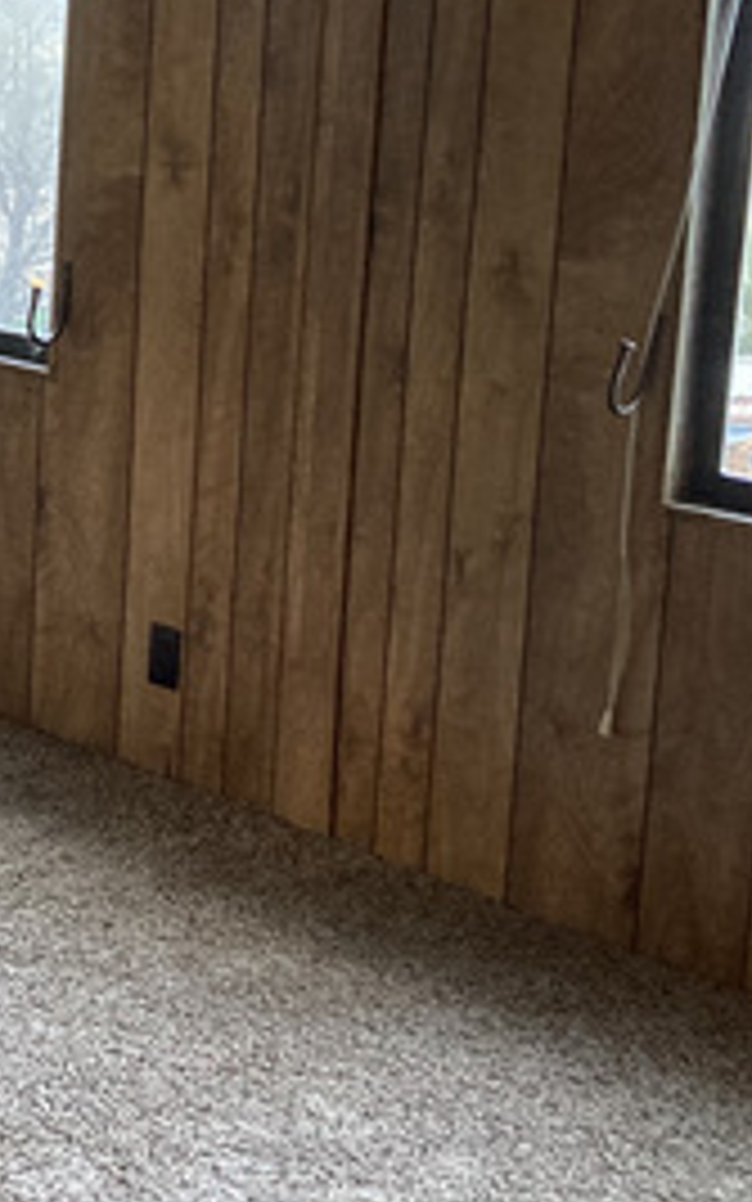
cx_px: -200
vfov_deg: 27.6
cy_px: 342
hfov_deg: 16.7
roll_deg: -1.0
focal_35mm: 74
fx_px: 2425
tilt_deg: -9.7
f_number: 1.8
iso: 320
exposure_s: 1/60
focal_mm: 3.99
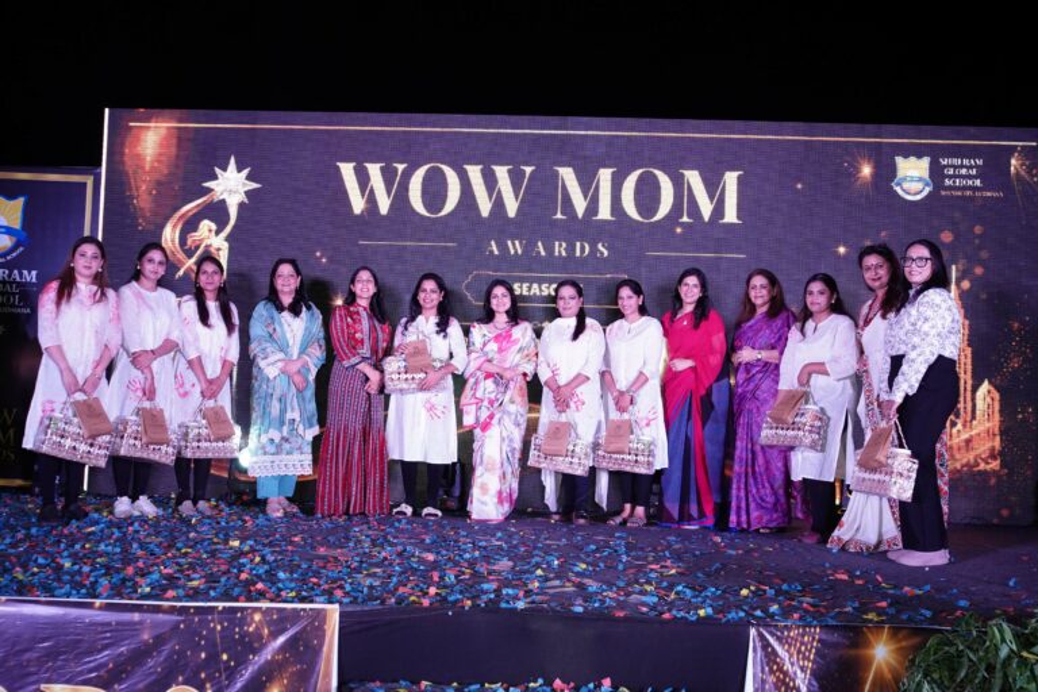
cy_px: 346
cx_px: 519
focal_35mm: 36
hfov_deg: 53.1
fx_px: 1038
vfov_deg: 36.9
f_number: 6.3
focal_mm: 36
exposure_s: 1/160
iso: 2500
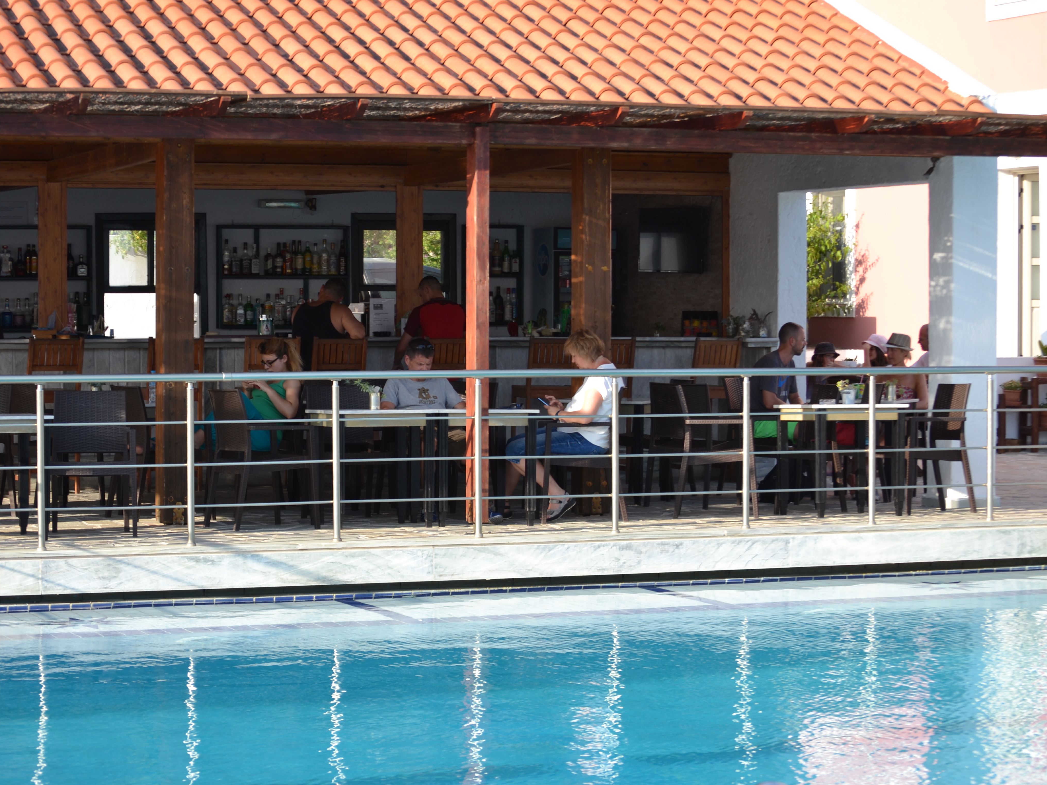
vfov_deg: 16.5
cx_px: 457
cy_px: 391
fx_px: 2708
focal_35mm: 90
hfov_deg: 21.9
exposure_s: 1/160
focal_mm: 55
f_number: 6.3
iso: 100
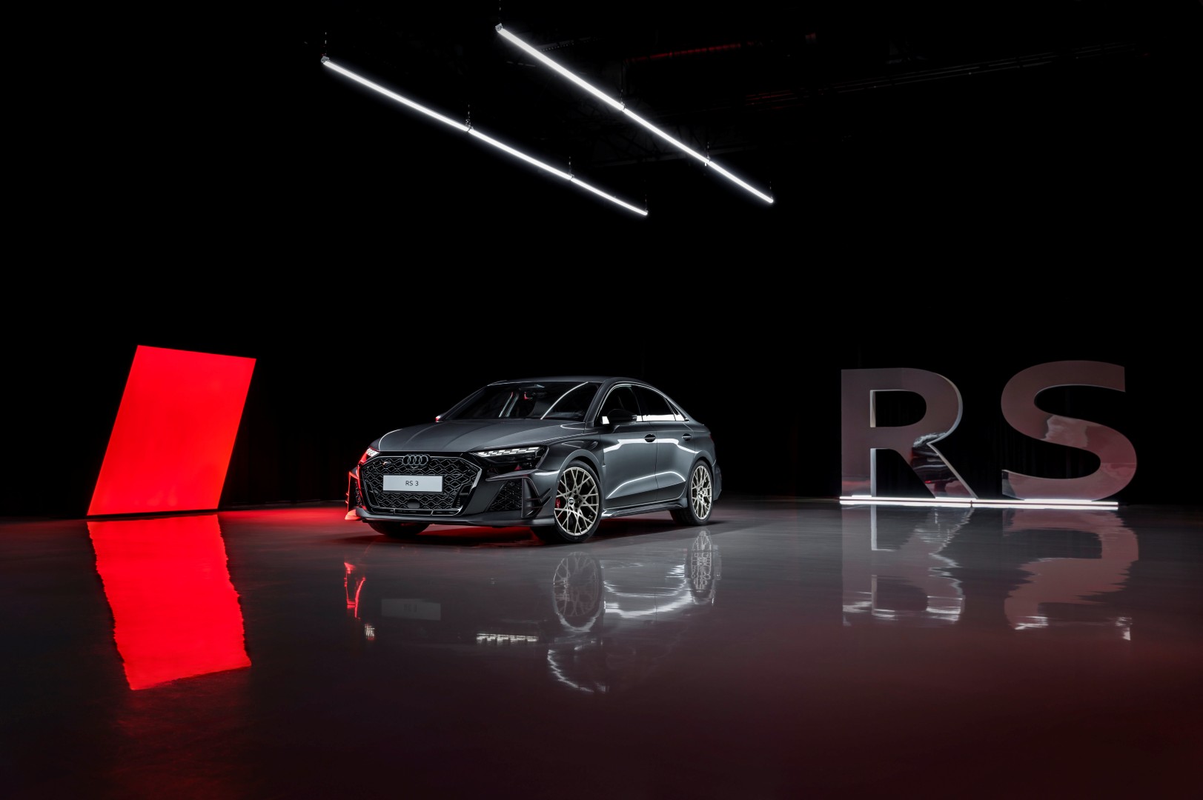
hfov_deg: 55.8
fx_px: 1135
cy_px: 400
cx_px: 602
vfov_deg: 38.8
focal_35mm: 34
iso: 160
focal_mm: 34
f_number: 5.6
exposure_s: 1/20
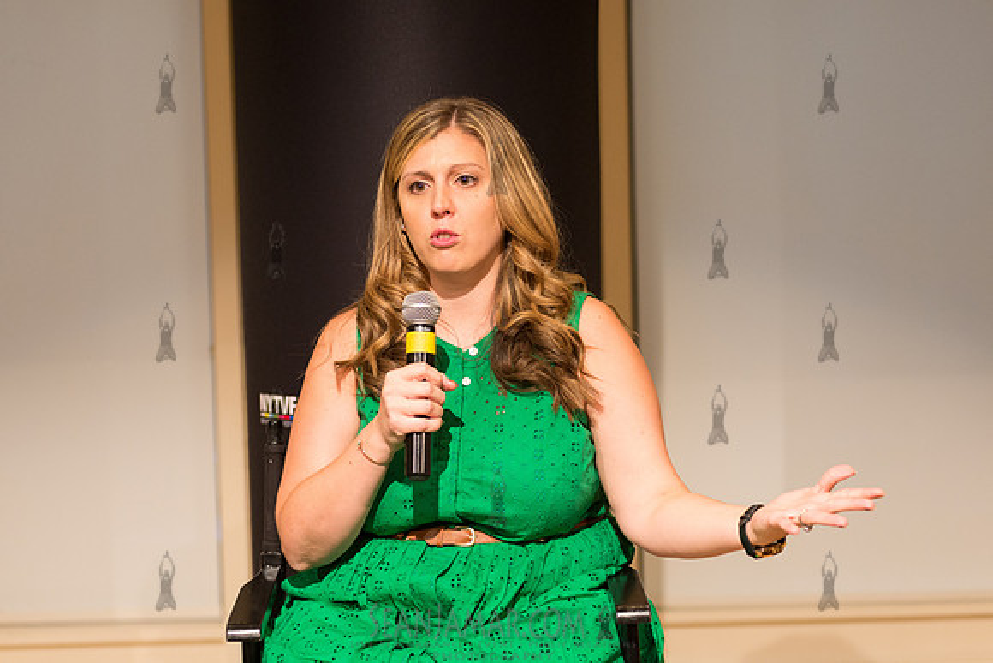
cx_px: 496
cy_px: 332
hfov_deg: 25.4
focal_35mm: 80
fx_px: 2207
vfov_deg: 17.1
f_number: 4
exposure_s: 1/250
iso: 2500
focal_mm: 80
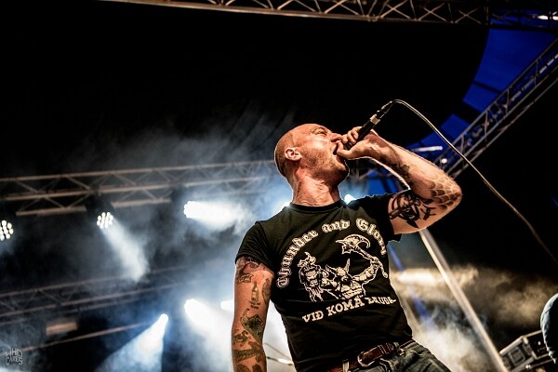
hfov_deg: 43.6
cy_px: 186
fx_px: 697
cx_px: 279
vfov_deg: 29.9
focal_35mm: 45
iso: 1250
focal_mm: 45
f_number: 2.8
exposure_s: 1/125
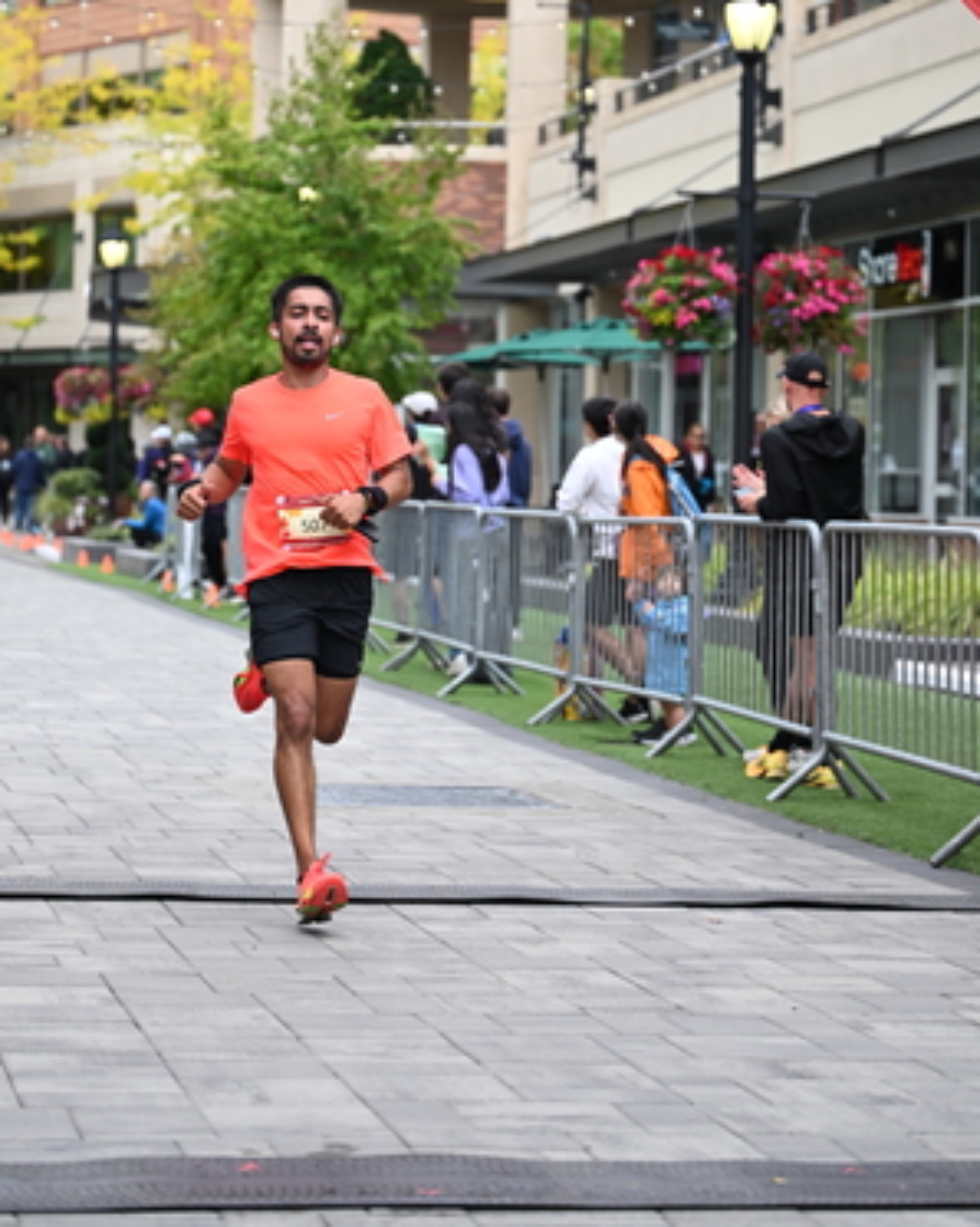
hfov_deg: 15.8
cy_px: 372
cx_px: 413
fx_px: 3520
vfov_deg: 19.7
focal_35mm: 97
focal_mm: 70
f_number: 2.8
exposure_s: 1/2000
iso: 640
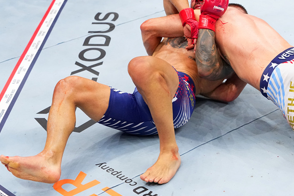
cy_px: 95
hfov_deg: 23.2
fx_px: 702
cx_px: 242
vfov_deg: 15.9
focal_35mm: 86
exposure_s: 1/1600
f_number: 2.8
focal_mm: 50
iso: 5000
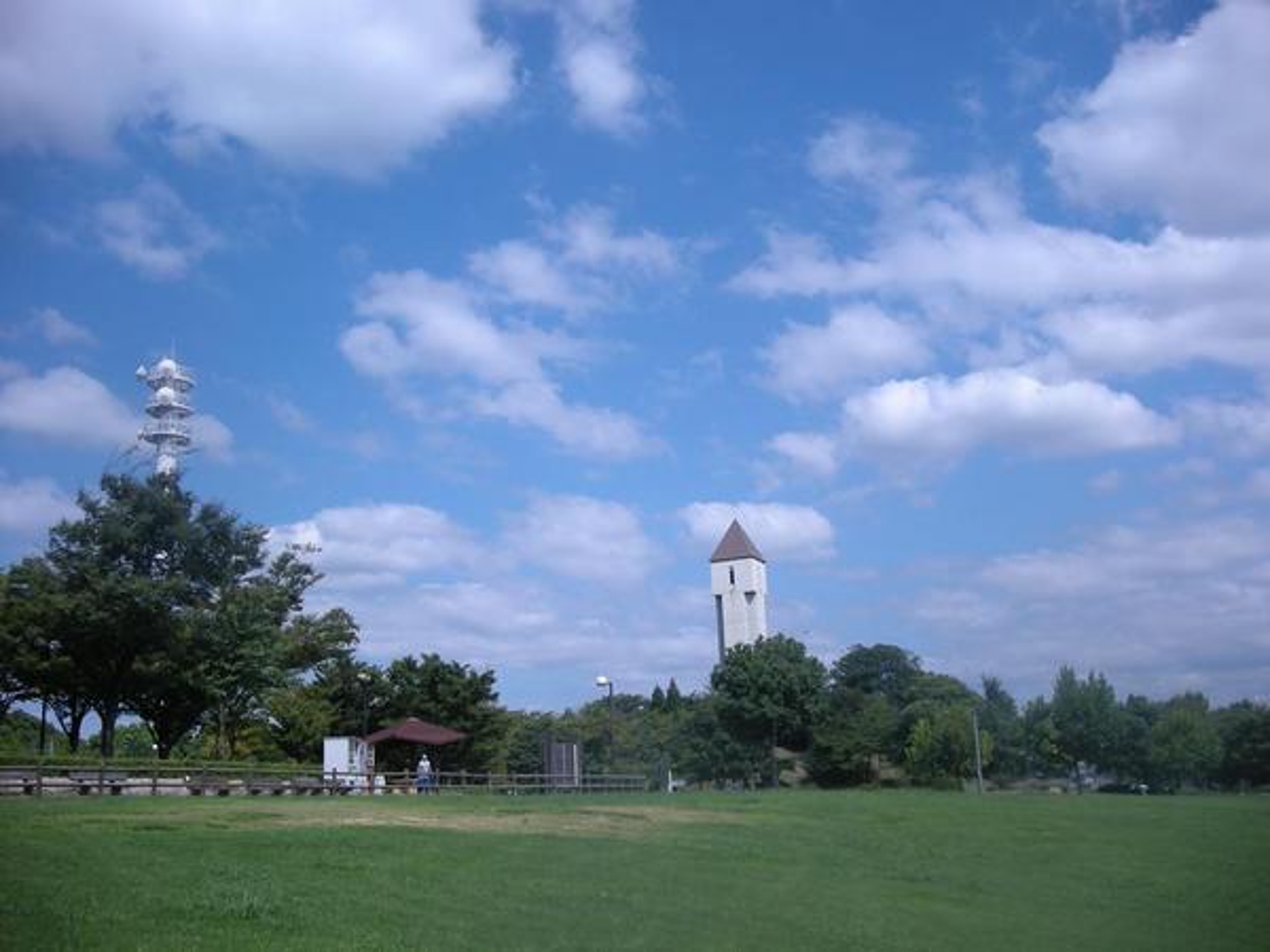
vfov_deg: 40.7
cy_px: 476
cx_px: 635
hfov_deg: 52.6
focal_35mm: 35
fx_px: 1284
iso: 50
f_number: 5.7
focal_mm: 5.7
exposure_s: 1/422
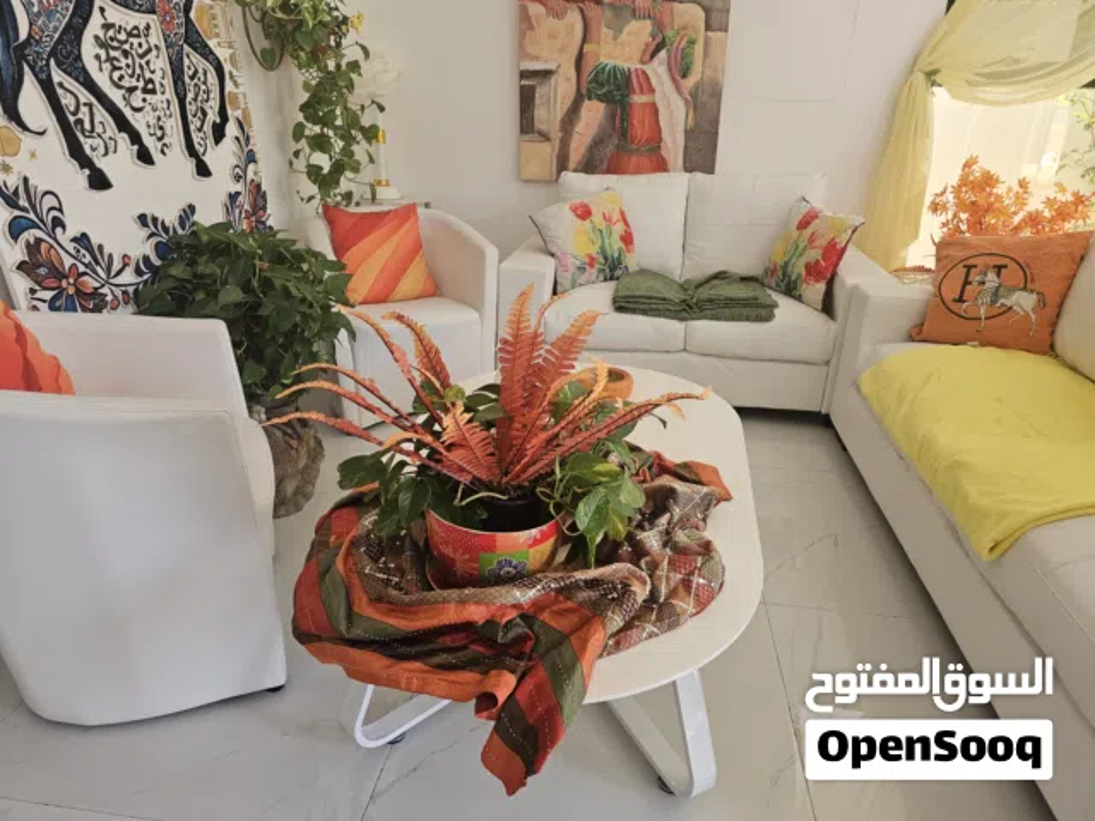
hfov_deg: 73.9
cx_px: 548
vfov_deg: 58.9
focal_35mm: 23
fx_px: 728
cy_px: 410
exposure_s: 1/180
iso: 100
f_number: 1.7
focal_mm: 6.3
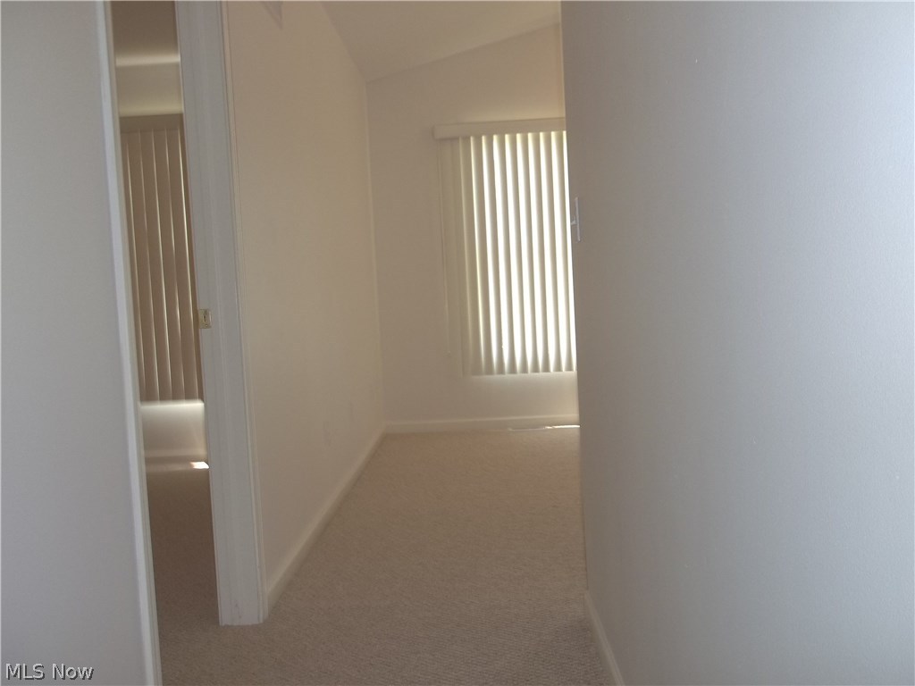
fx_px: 872
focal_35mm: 33
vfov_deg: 42.9
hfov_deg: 55.4
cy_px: 343
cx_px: 458
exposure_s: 1/30
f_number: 3.3
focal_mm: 5.9
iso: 80
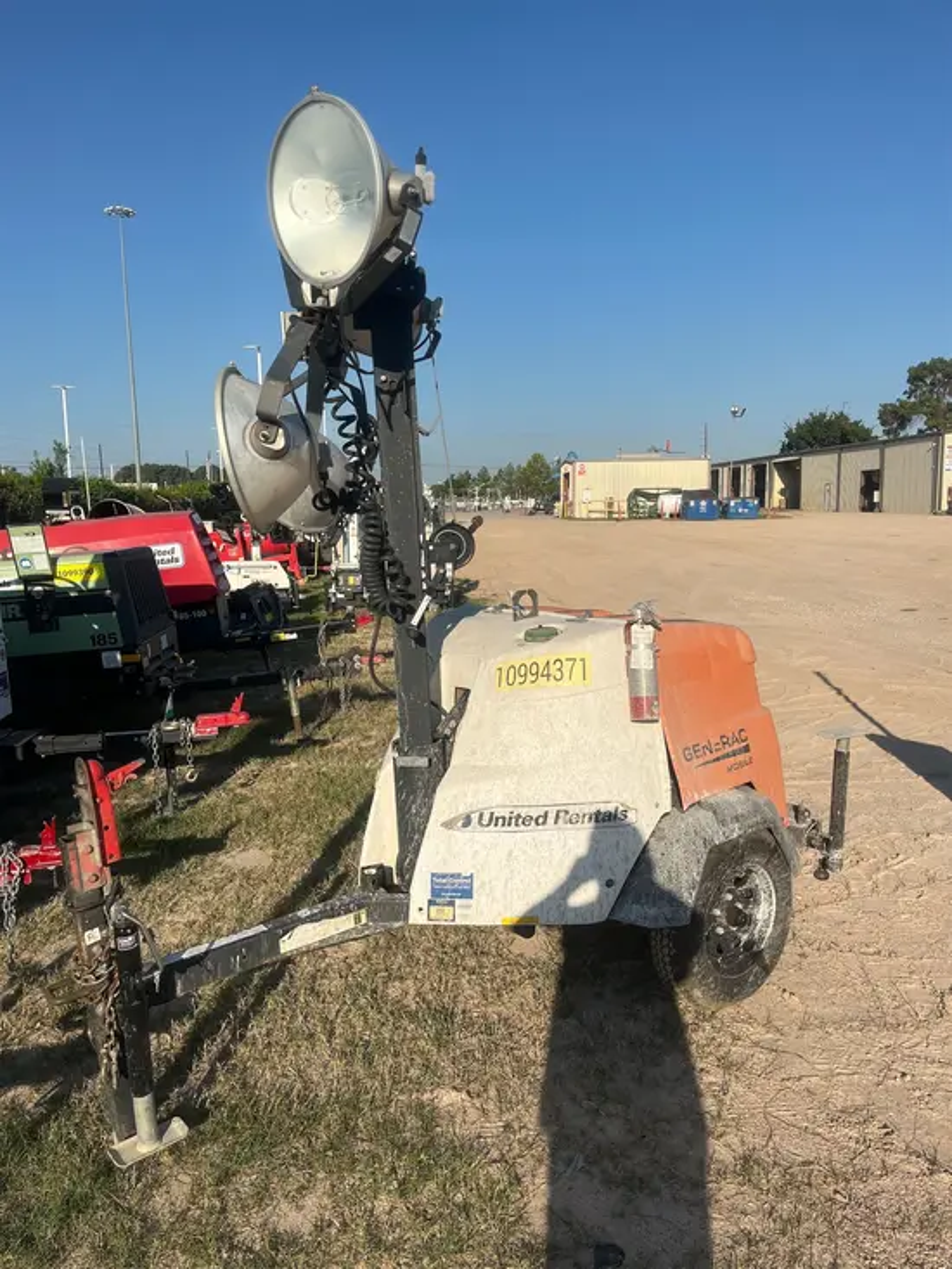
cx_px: 476
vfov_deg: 67.3
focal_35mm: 26
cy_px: 634
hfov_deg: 53.1
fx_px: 953
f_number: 1.6
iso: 50
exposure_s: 1/5319
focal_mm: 5.1
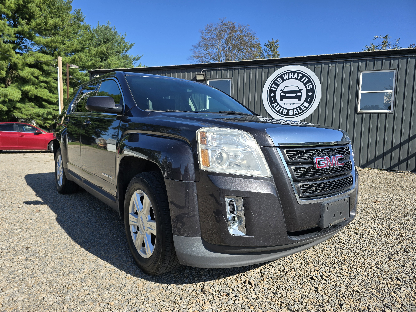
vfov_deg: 58.9
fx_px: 276
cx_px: 208
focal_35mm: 23
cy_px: 156
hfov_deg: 73.9
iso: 12
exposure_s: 1/531
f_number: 1.7
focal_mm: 6.3
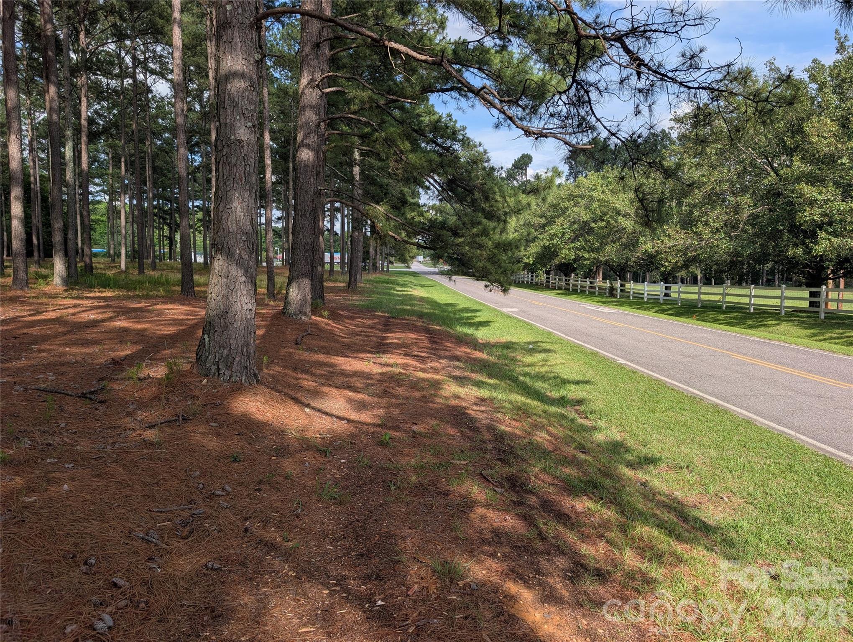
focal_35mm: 24
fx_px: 592
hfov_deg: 71.5
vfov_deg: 56.9
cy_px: 321
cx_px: 426
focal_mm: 6.9
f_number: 1.68
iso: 21
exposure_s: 1/790
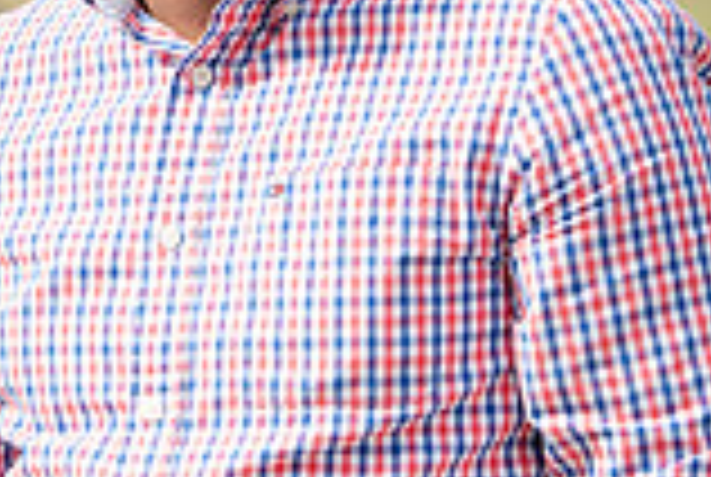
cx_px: 202
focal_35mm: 440
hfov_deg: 4.7
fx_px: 8706
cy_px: -7
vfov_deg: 3.1
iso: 160
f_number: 5.6
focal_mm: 120
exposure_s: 1/320
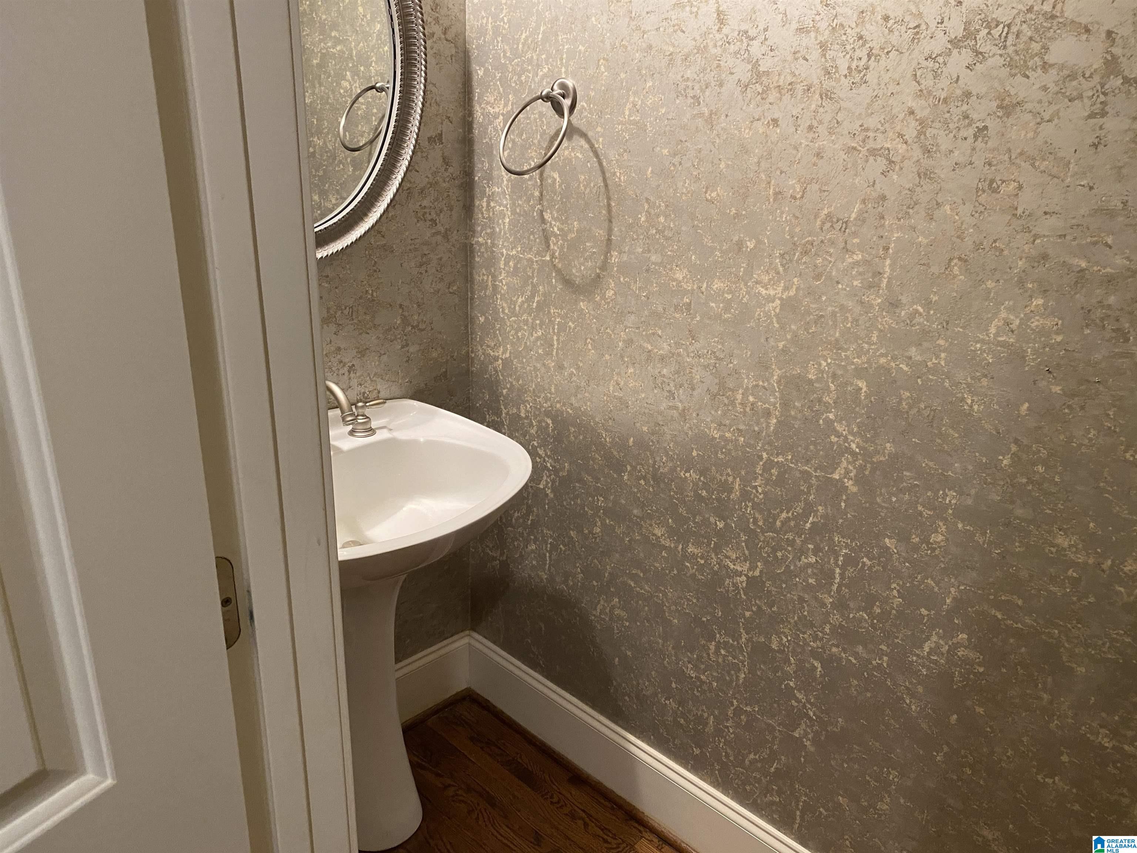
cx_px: 568
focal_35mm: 26
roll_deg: -2.3
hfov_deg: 67.3
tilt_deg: -20.2
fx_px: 854
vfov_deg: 53.1
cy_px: 426
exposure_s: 1/60
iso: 320
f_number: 1.8
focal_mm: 4.25
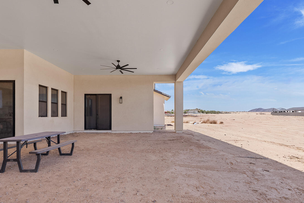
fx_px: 161
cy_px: 116
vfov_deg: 64.3
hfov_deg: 86.9
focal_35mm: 19
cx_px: 151
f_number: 8
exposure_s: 1/20
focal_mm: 16
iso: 100
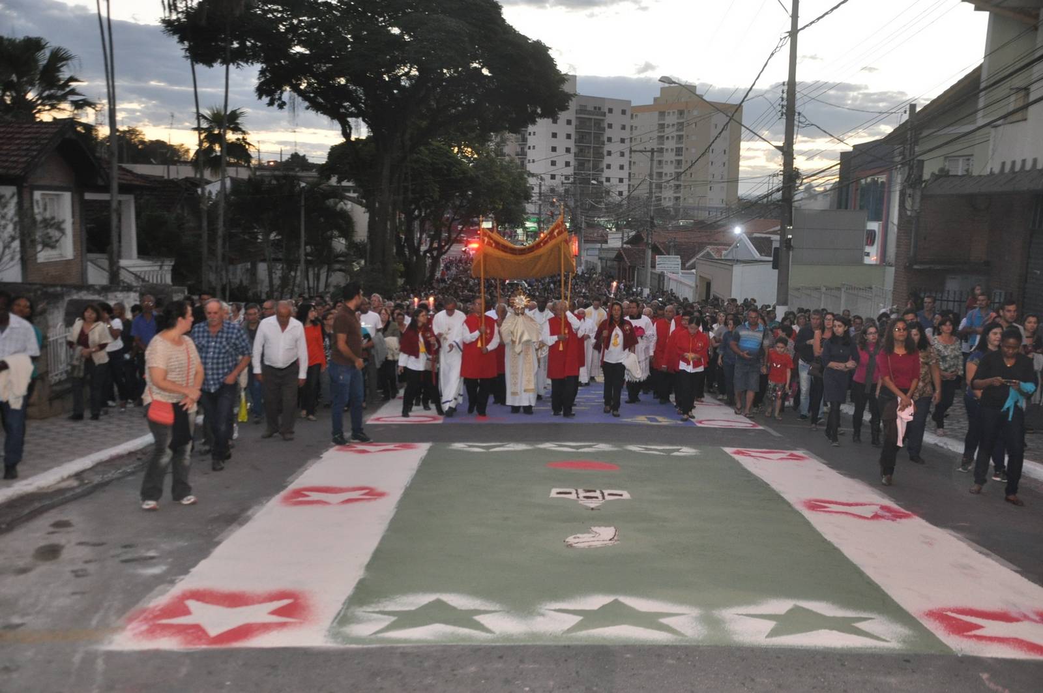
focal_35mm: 36
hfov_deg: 53.2
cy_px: 346
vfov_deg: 36.8
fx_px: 1042
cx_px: 522
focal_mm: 24
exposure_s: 1/60
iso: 800
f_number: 3.8
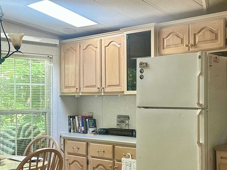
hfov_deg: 35.5
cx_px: 105
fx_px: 354
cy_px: 94
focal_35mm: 54
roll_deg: +1.0
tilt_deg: +1.2
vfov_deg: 27.0
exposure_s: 1/108
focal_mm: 6.86
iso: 250
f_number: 1.78
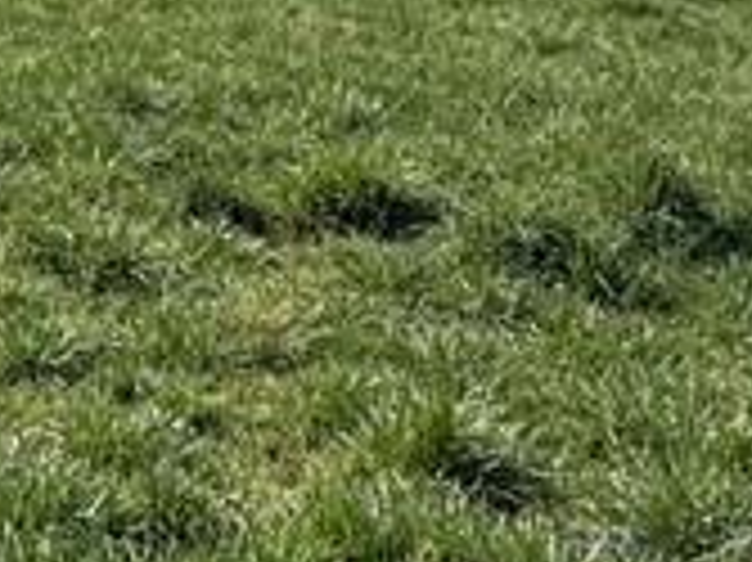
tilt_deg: +4.7
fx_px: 1867
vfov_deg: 15.4
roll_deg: -1.2
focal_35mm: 86
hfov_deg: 21.2
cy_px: -364
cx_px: -144
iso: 50
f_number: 2.2
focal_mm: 2.22
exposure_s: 1/3717
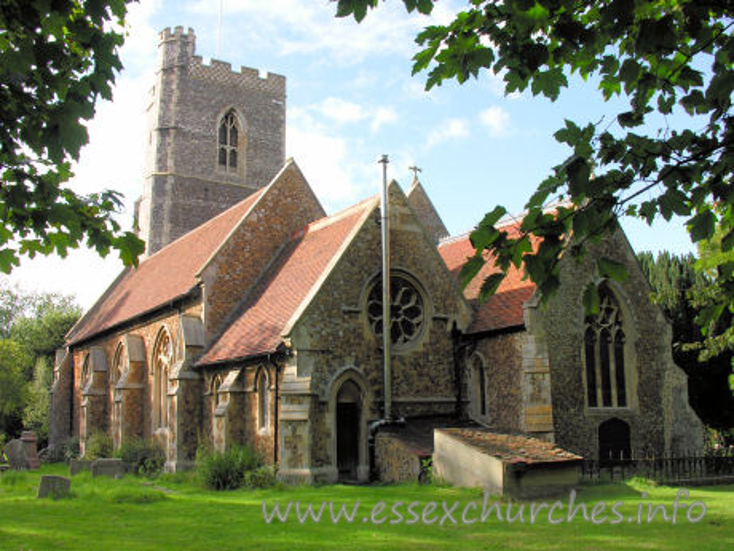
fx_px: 742
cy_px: 276
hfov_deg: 52.6
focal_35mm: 35
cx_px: 367
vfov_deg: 40.7
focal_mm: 8.9
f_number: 5
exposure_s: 1/122
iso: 50
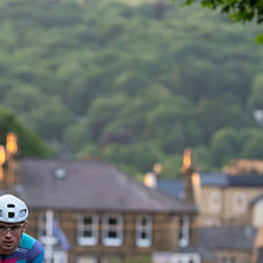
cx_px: 21
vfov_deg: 5.2
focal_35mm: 338
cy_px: 254
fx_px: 2905
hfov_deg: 5.2
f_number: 2.8
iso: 2000
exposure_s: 1/1000
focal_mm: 130
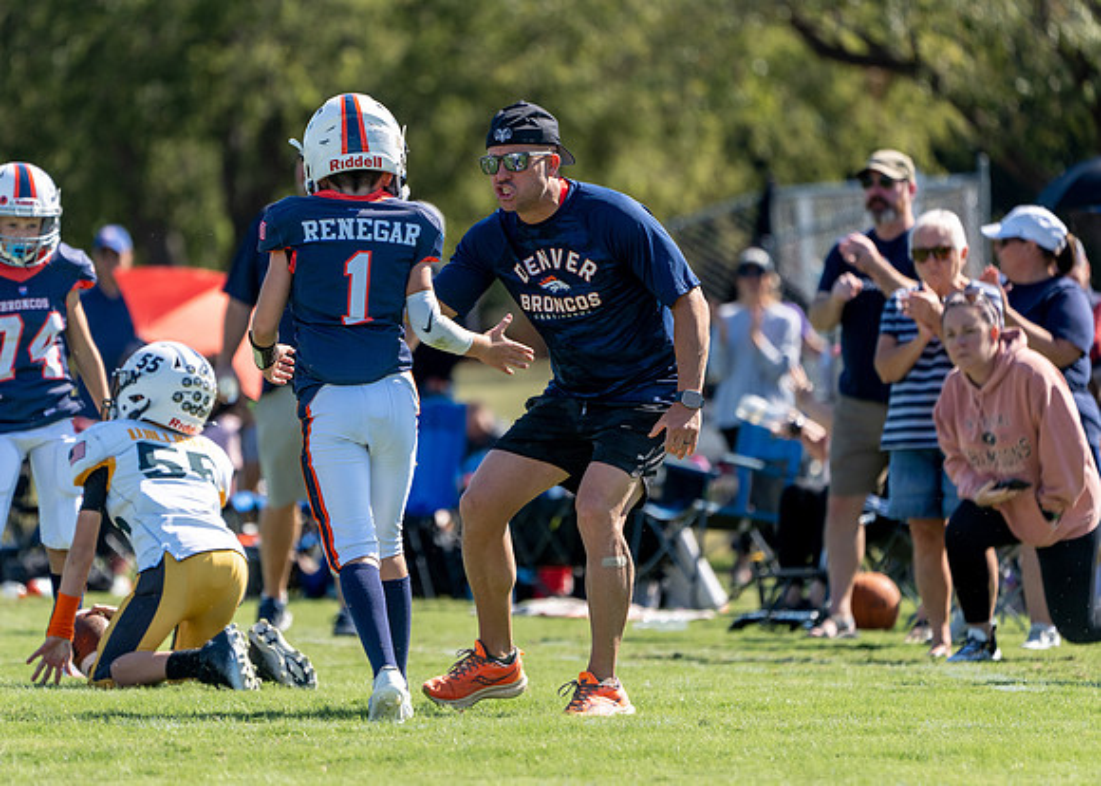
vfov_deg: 3.5
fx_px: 12706
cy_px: 369
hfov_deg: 5.0
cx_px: 474
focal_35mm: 406
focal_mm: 364
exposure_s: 1/1250
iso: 250
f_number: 5.6
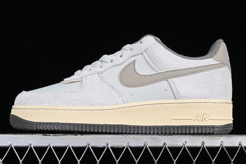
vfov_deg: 14.3
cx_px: 123
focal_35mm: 96
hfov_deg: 21.2
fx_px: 656
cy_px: 73
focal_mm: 50
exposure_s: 1/80
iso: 160
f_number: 8
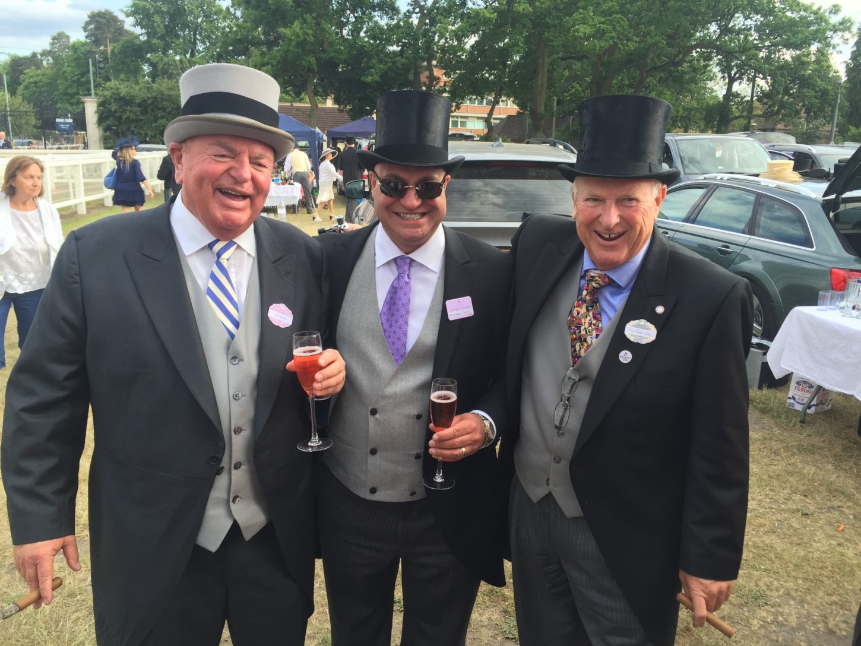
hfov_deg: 61.7
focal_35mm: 29
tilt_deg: -14.8
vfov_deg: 48.2
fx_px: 721
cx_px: 430
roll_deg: -2.5
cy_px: 323
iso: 32
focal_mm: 4.15
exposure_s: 1/267
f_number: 2.2
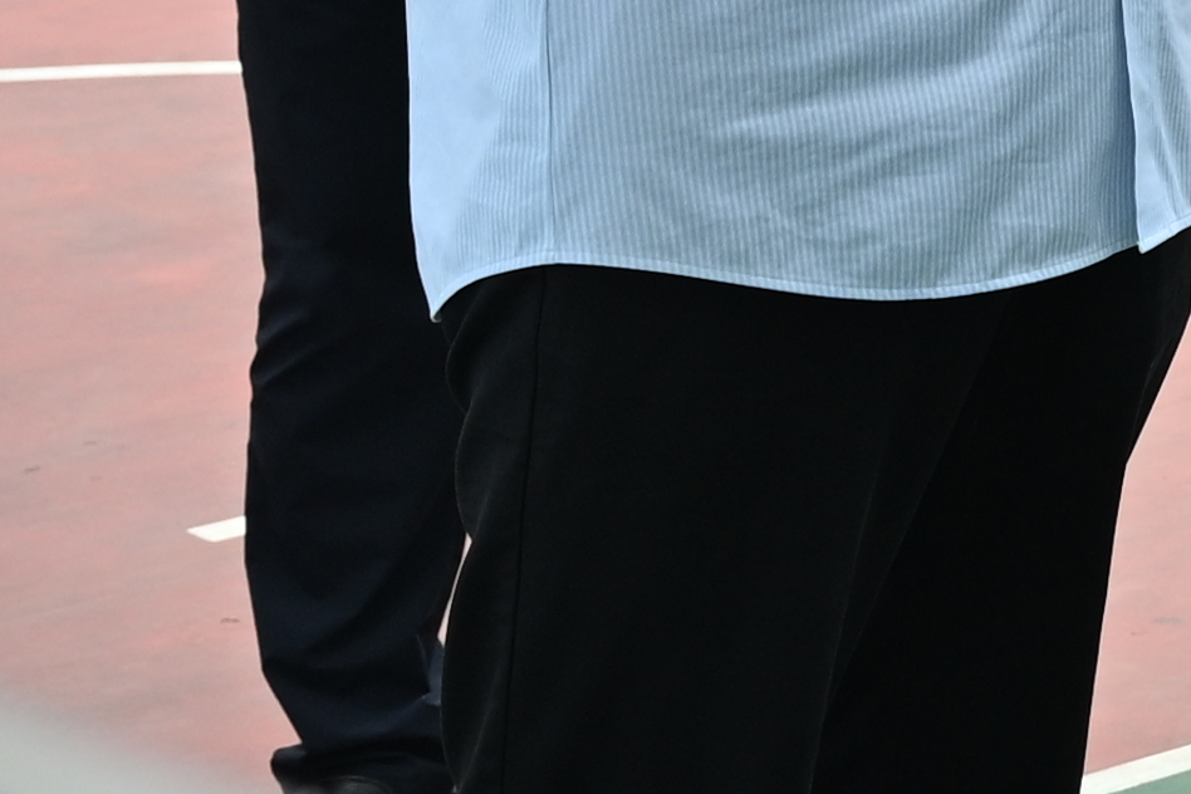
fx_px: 6120
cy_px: -680
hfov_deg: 9.0
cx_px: 3596
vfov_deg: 7.2
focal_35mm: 185
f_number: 5.6
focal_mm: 29
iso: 320
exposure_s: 1/200
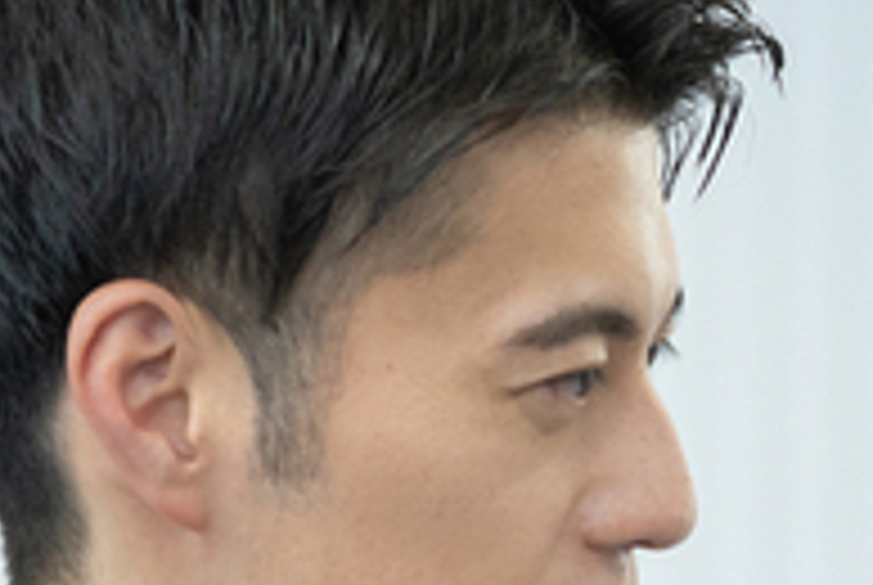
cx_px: 1665
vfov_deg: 3.0
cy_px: 1469
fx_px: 10880
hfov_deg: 4.5
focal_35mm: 448
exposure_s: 1/125
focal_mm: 85
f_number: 4.5
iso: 800
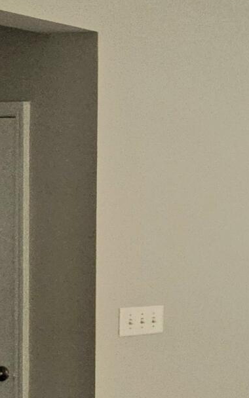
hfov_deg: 8.7
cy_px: 249
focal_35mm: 68
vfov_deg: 30.1
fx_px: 738
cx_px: 940
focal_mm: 2.2
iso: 32
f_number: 1.9
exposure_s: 1/312
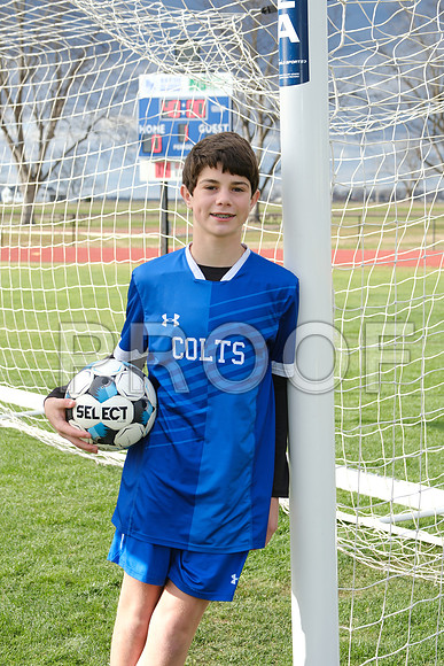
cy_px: 333
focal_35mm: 75
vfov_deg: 27.0
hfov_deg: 18.2
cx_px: 222
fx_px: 1387
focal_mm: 50
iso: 160
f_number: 5.6
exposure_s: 1/250
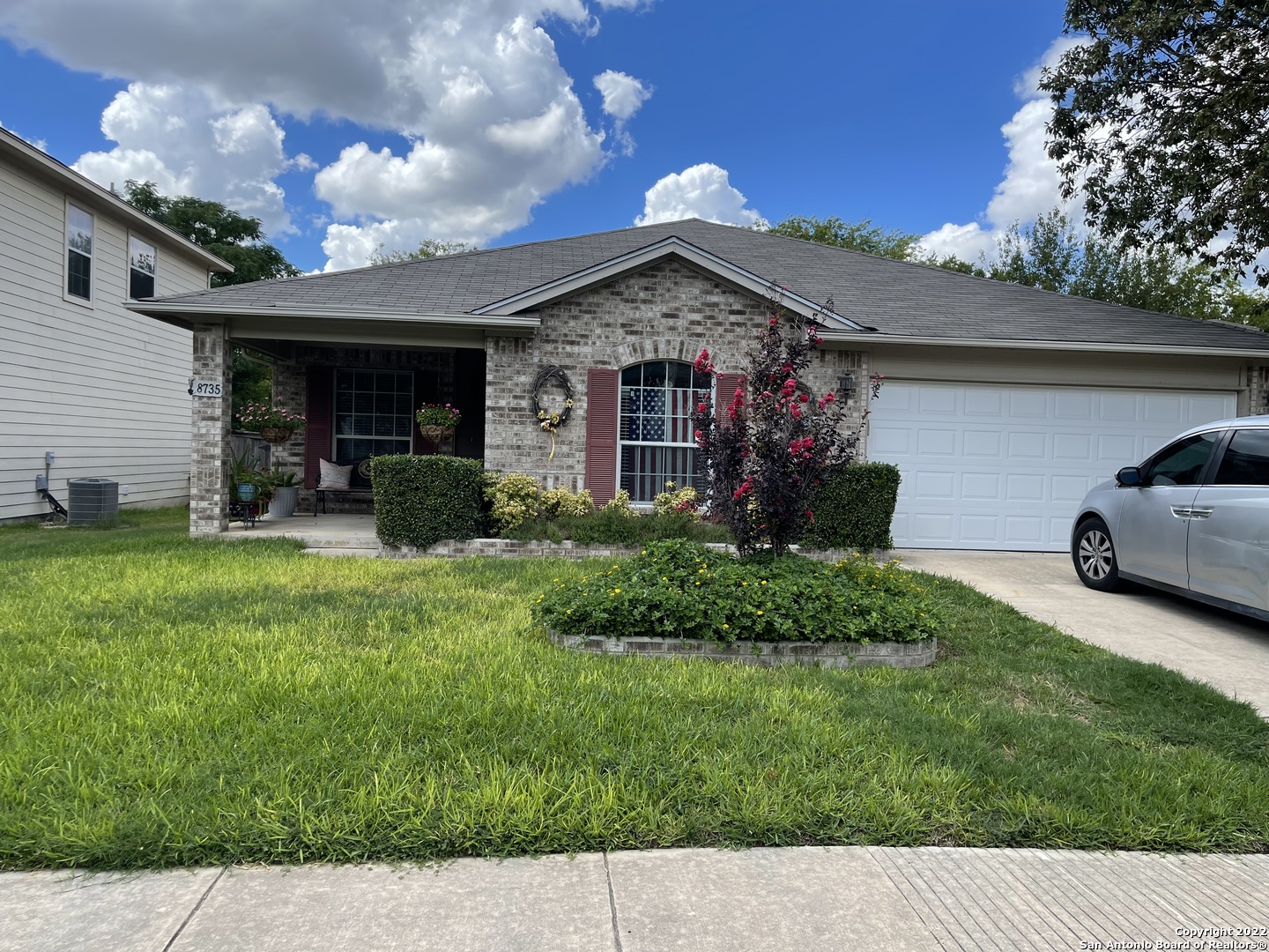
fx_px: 953
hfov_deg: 67.3
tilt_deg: -1.7
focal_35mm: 26
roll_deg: -1.3
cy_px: 476
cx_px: 634
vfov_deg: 53.1
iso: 32
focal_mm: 5.1
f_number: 1.6
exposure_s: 1/2049
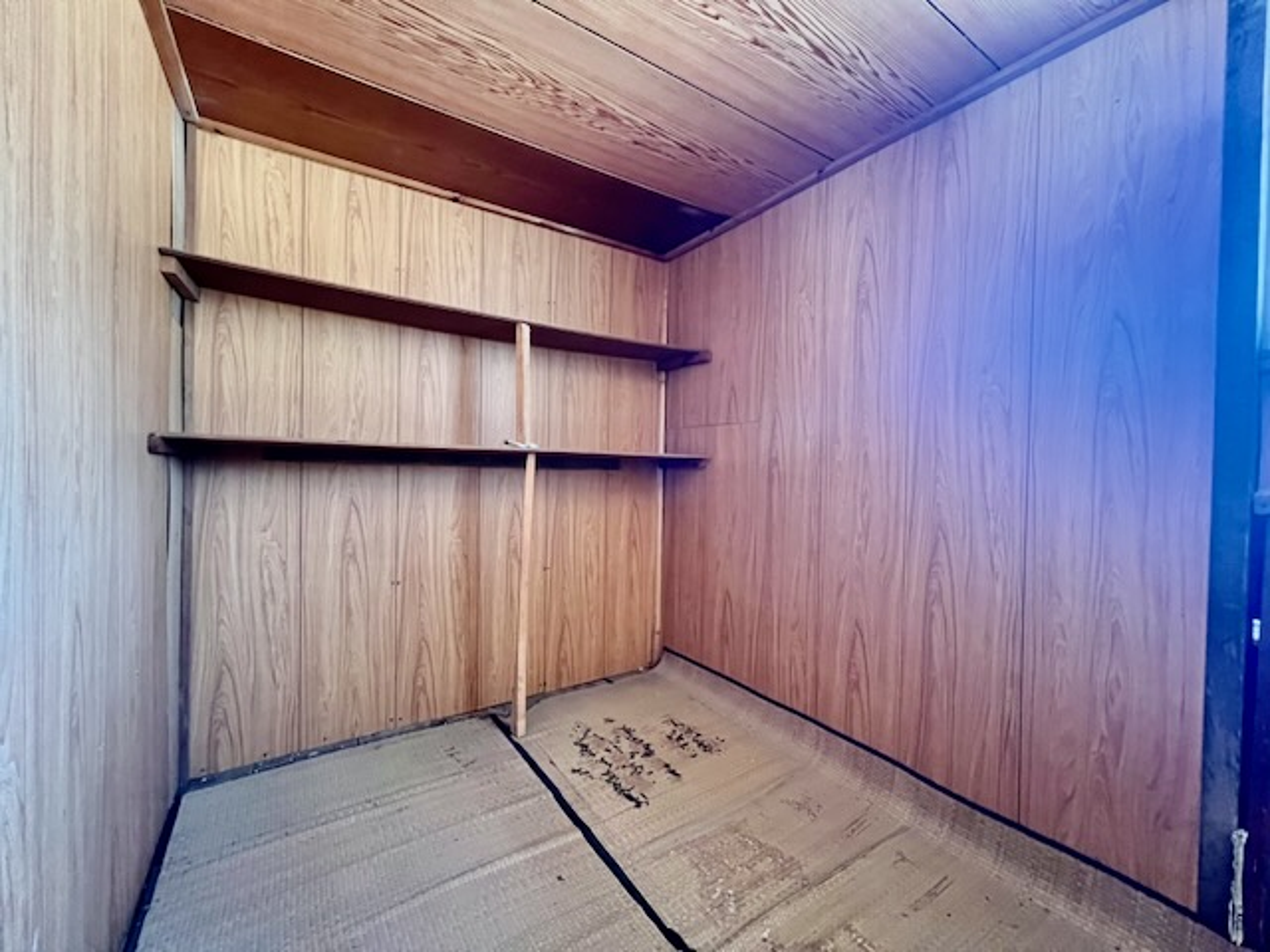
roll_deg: -0.8
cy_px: 476
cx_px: 635
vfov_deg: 89.9
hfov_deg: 106.2
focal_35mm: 13
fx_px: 477
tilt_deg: -0.9
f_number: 1.8
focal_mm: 1.57
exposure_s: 1/41
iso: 1000
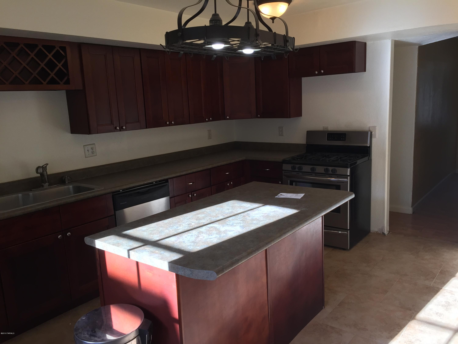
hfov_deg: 61.7
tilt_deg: -10.9
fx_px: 384
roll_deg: +2.6
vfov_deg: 48.2
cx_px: 229
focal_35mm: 29
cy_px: 172
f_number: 2.2
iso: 50
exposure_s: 1/120
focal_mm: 4.15
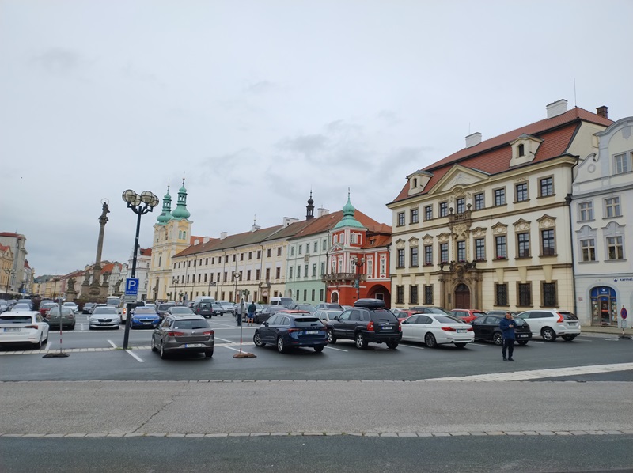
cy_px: 236
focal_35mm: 25
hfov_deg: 69.5
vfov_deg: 54.8
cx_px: 316
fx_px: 457
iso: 100
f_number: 1.7
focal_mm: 4.71
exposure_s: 1/271
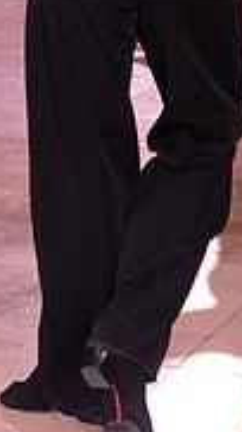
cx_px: -13
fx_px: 2677
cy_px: -85
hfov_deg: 5.2
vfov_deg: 9.1
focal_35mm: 234
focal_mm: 70
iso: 1600
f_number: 5
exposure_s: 1/250
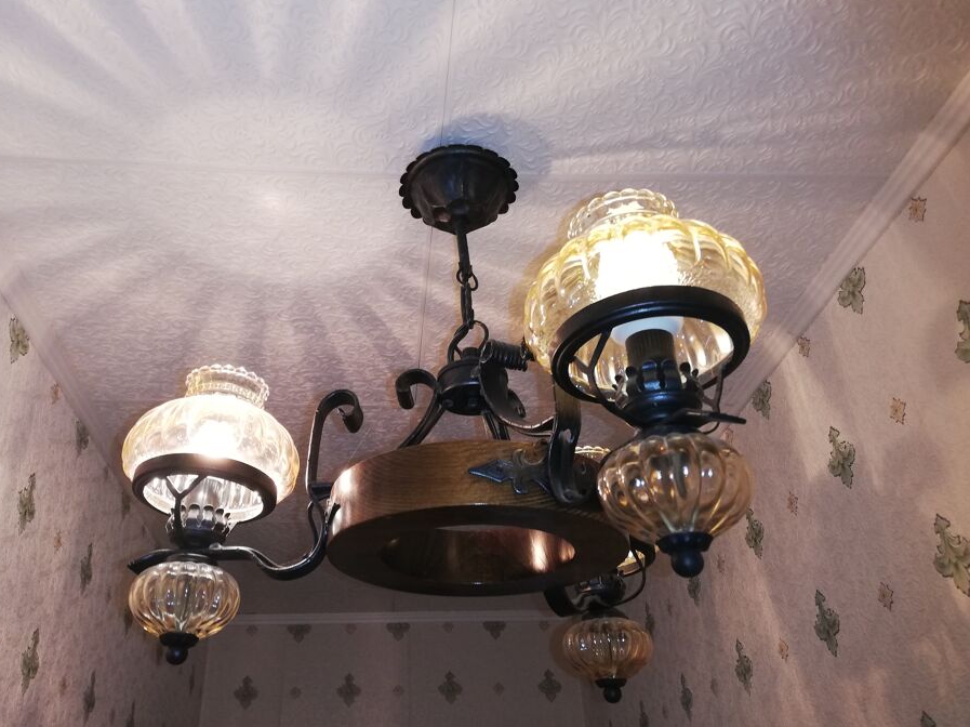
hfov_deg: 61.6
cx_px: 439
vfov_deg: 48.1
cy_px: 329
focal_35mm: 29
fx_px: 812
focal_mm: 3.81
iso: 160
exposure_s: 1/50
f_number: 2.2
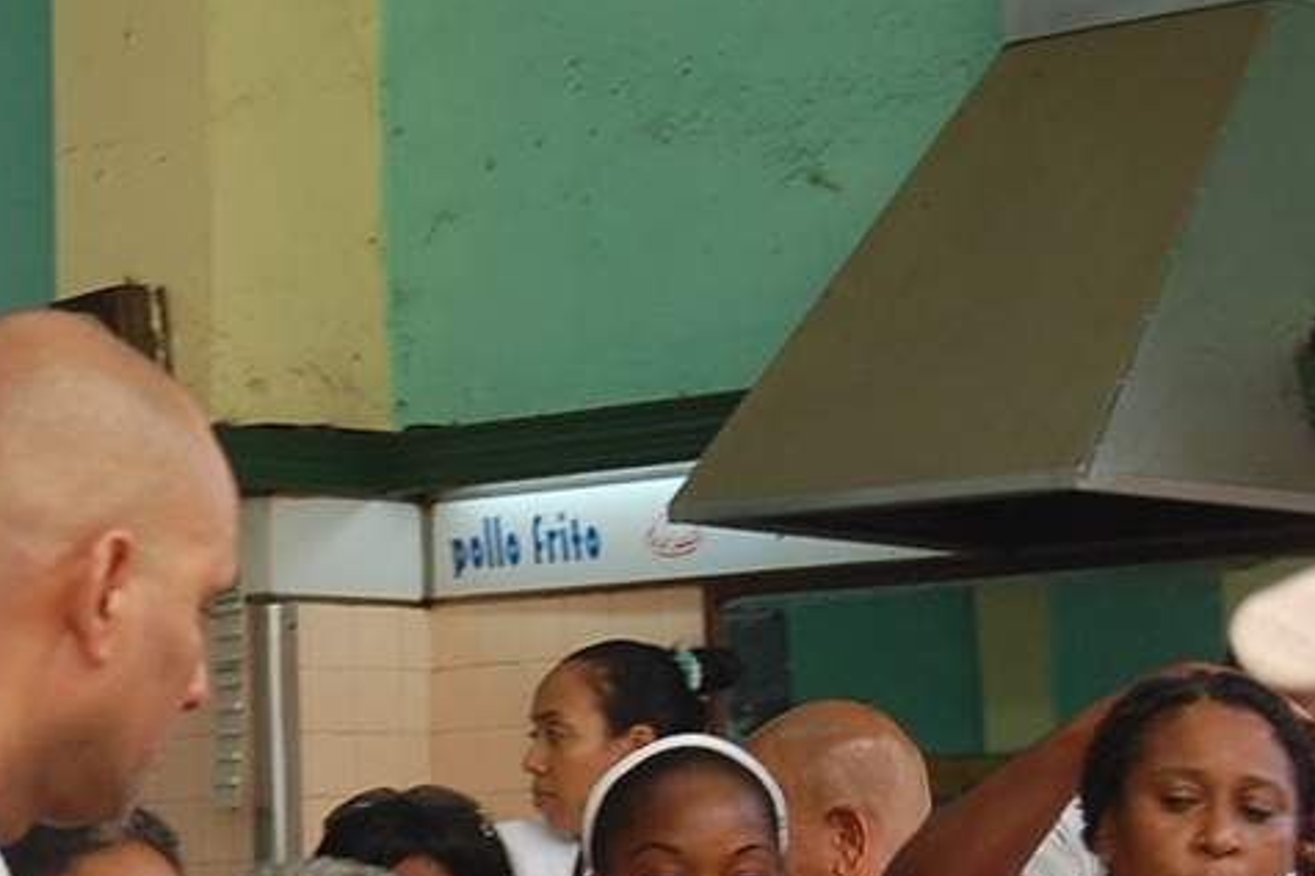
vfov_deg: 9.4
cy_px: 665
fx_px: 5297
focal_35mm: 145
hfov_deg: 14.0
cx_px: 99
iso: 400
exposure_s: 1/60
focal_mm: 45
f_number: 5.3
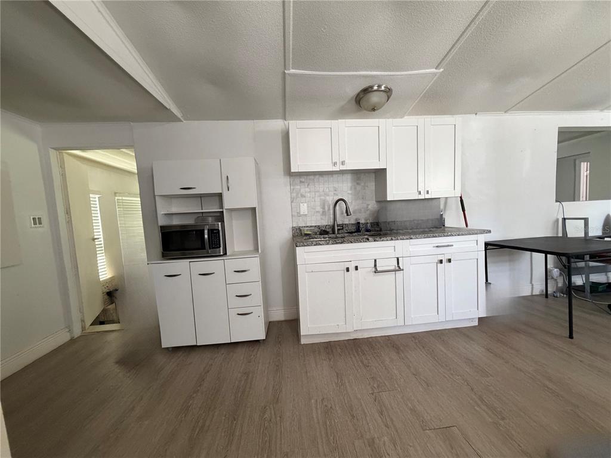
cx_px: 306
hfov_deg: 102.1
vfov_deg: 85.7
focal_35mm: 14
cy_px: 229
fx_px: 247
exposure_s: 1/60
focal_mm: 2.22
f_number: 2.2
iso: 400
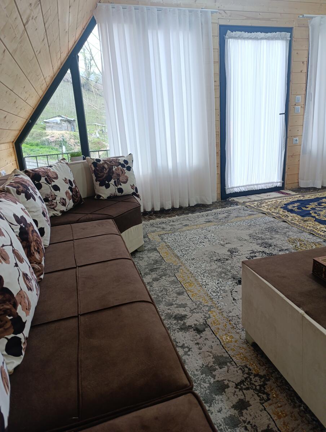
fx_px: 288
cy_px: 216
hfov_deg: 59.0
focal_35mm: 23
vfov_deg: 73.8
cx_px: 163
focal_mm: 6.14
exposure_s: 1/100
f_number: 1.6
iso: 320
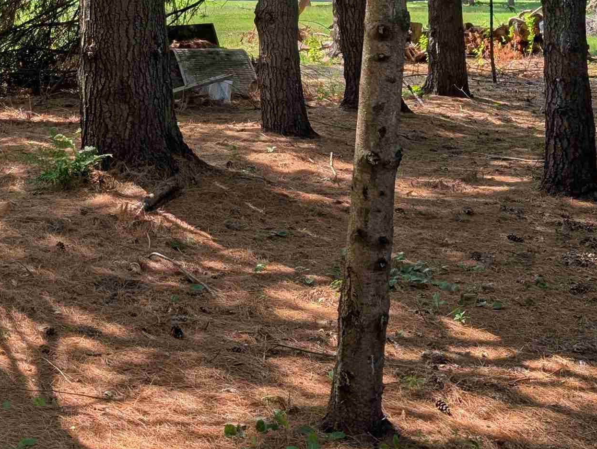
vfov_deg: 24.2
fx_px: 1019
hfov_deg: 32.0
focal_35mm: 59
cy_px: 53
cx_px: 145
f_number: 1.68
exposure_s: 1/1825
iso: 22
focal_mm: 6.9
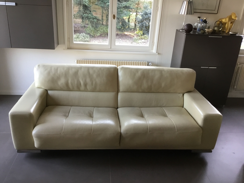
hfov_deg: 58.4
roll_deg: -3.2
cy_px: 92
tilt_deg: -23.1
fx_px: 219
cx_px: 122
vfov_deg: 45.4
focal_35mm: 31
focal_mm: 3.3
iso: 100
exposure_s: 1/33
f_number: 2.4
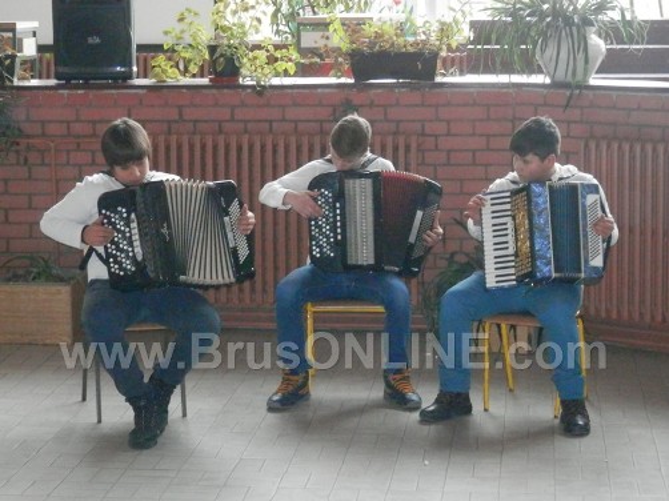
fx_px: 1700
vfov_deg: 16.8
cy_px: 250
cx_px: 334
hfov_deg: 22.3
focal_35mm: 88
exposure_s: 1/40
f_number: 4.8
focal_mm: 15.8
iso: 800
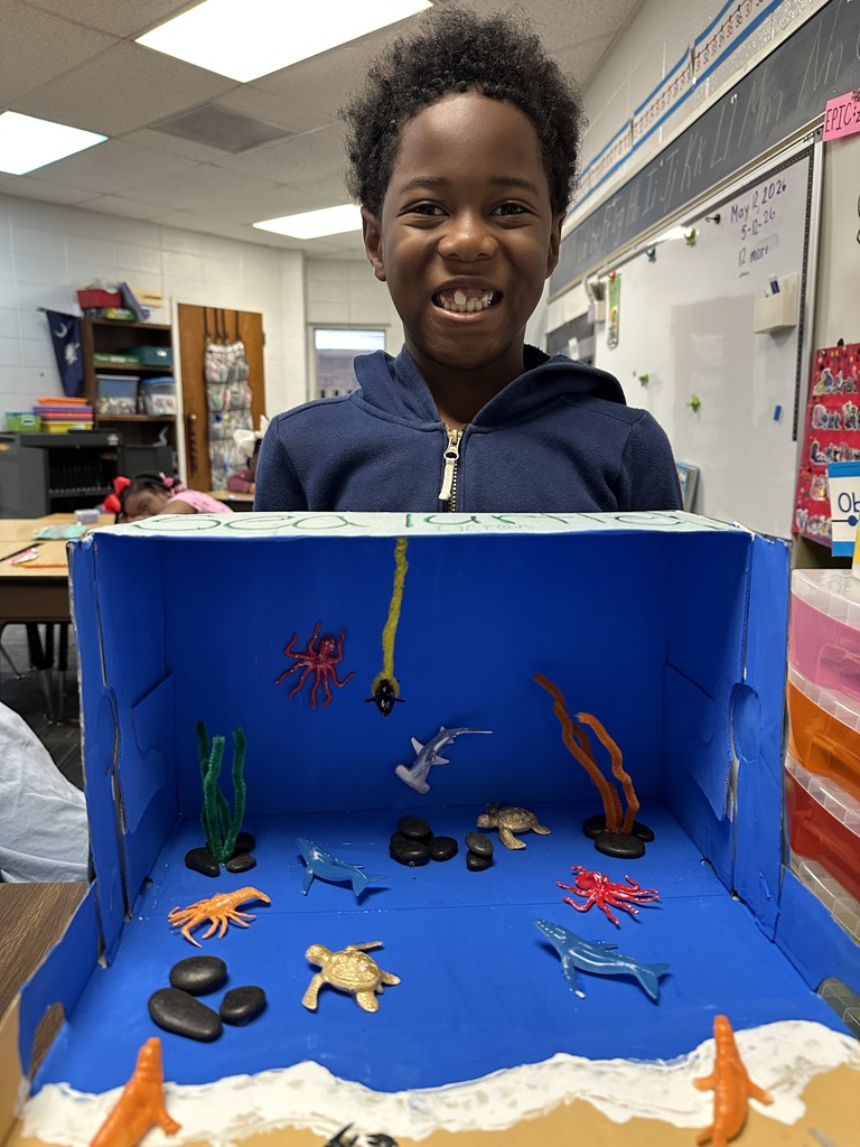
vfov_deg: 71.6
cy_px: 574
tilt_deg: -9.9
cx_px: 430
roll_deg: -2.1
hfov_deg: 56.8
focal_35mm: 24
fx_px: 795
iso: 400
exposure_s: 1/60
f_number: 1.78
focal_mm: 6.86
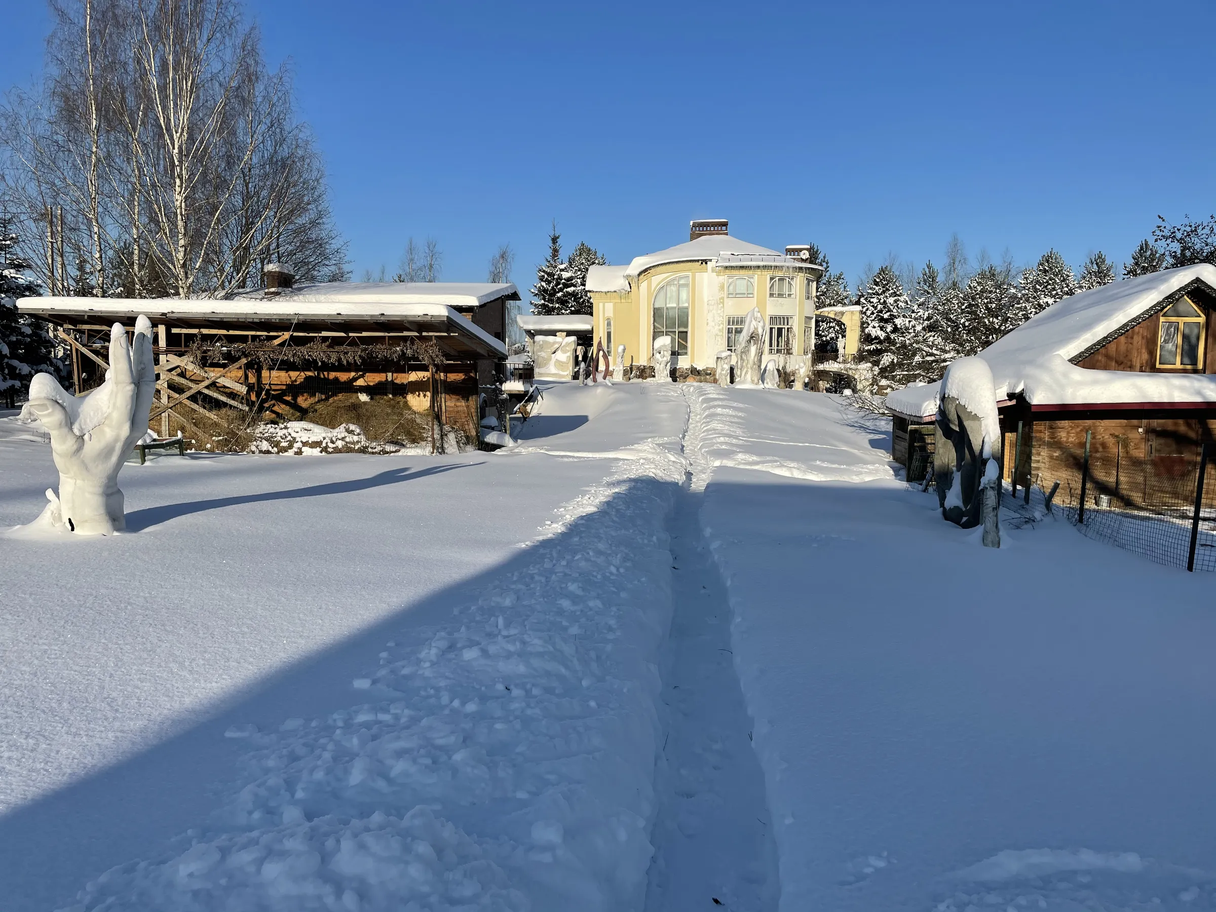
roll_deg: -1.8
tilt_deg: -3.7
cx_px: 608
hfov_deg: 67.3
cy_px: 456
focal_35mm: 26
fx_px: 913
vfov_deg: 53.1
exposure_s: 1/5556
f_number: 1.6
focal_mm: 4.2
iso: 32
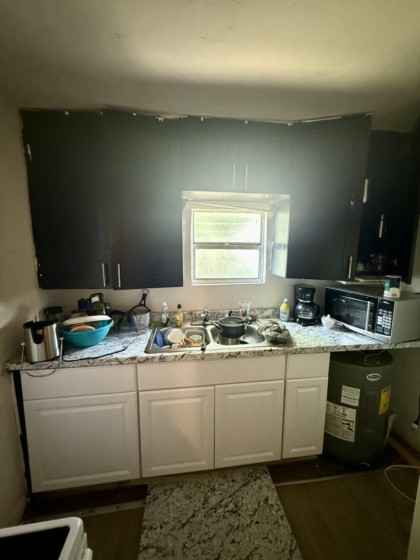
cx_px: 210
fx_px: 226
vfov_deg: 102.1
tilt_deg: -6.9
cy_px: 280
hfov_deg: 85.7
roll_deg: -1.1
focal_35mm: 14
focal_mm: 2.22
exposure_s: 1/60
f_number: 2.2
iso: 800
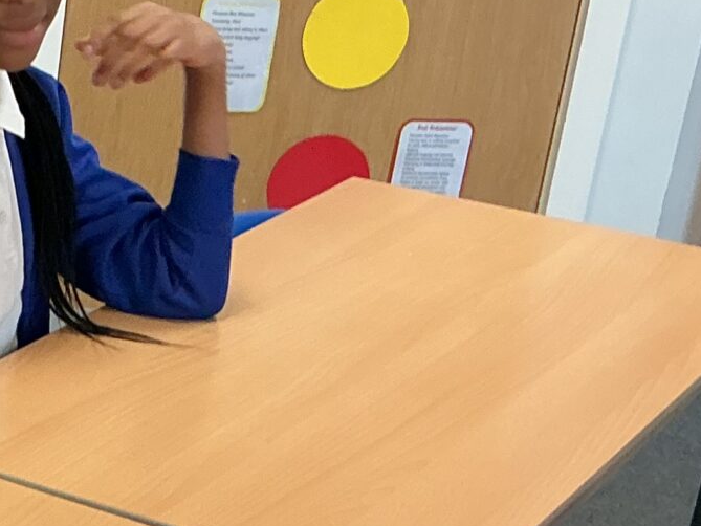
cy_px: 591
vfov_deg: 13.1
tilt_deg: -27.7
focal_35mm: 111
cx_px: -286
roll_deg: -2.5
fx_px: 2248
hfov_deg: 16.5
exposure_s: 1/60
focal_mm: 3
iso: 80
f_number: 1.8
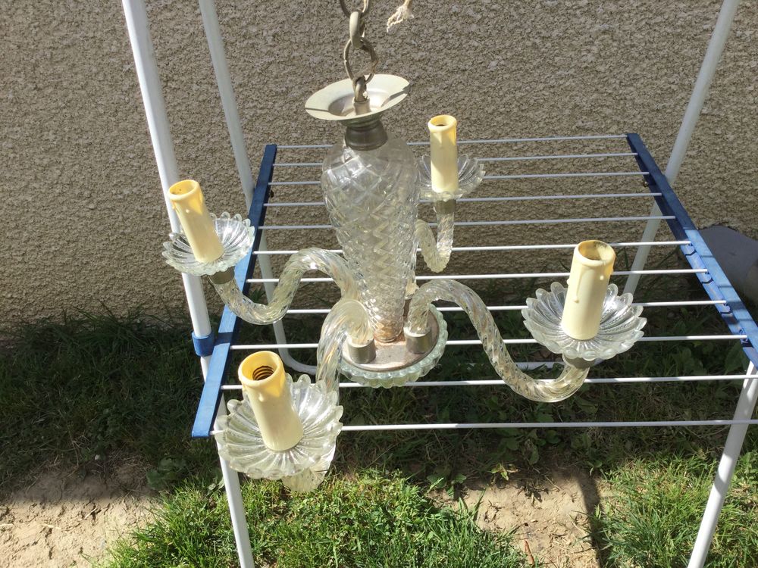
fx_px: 679
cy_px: 284
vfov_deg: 45.4
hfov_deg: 58.4
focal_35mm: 31
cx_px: 379
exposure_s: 1/1018
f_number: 2.4
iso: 25
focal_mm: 3.3
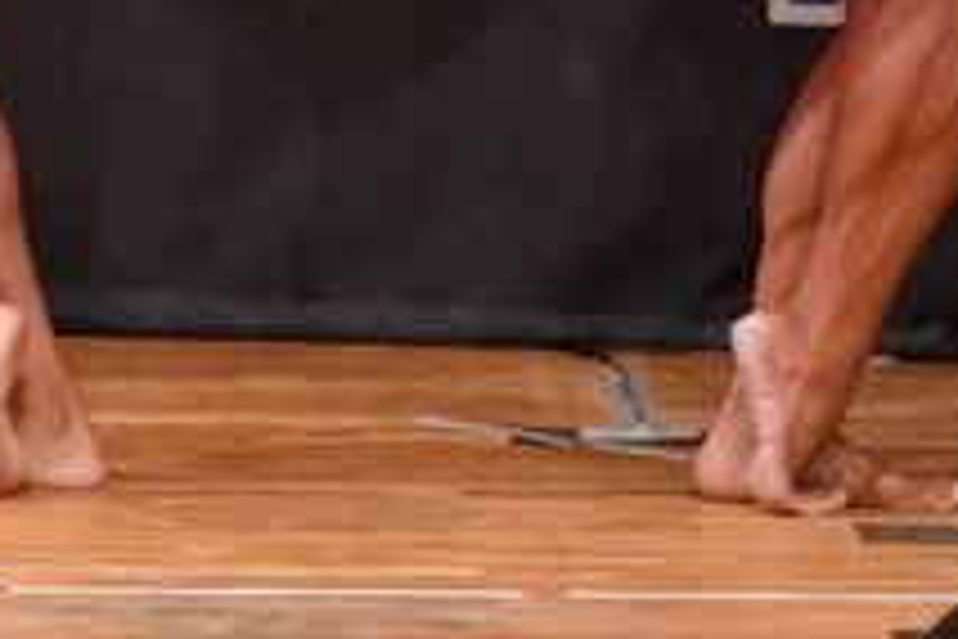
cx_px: -758
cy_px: -396
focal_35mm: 981
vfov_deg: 1.4
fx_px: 26103
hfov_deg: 2.1
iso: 9000
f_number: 5.6
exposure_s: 1/400
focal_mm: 180
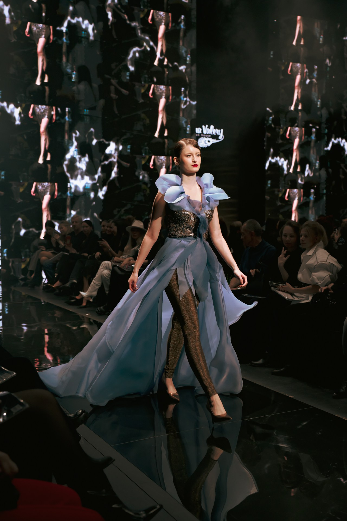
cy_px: 260
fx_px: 622
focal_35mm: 43
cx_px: 174
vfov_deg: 45.4
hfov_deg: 31.2
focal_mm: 43
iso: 1600
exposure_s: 1/200
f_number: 3.5
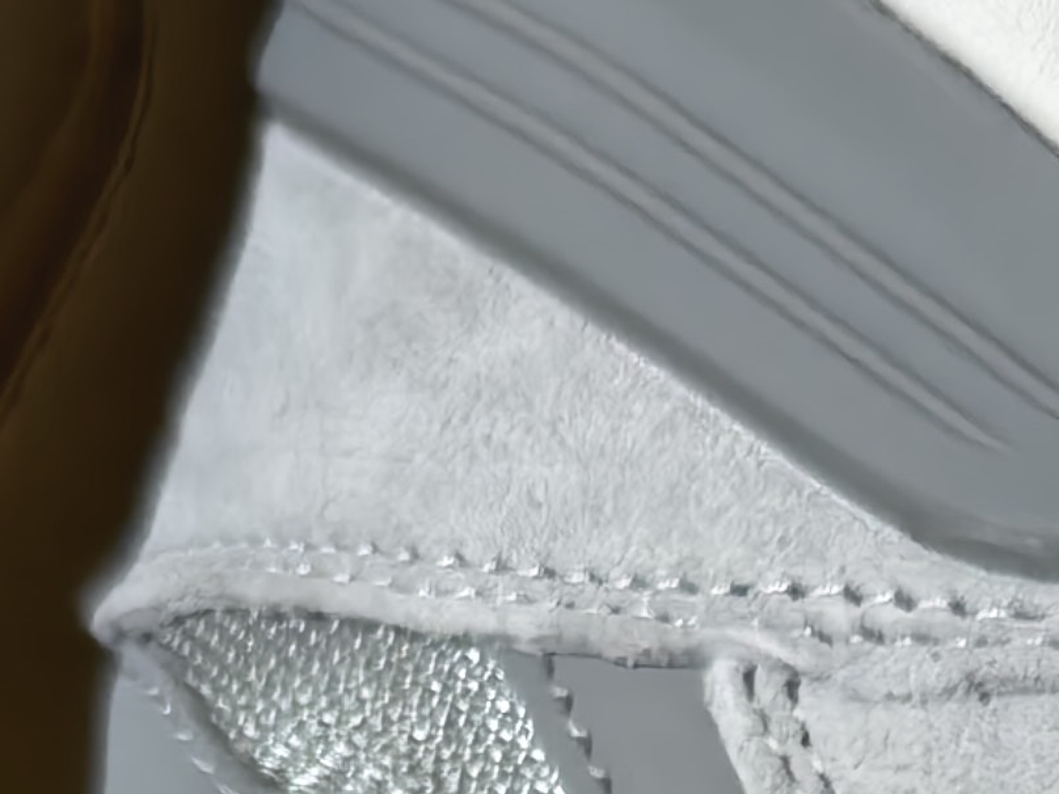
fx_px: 5231
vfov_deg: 7.6
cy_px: 2369
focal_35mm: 171
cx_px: 1102
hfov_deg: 11.4
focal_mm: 6.98
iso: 320
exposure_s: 1/33.3
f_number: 1.4
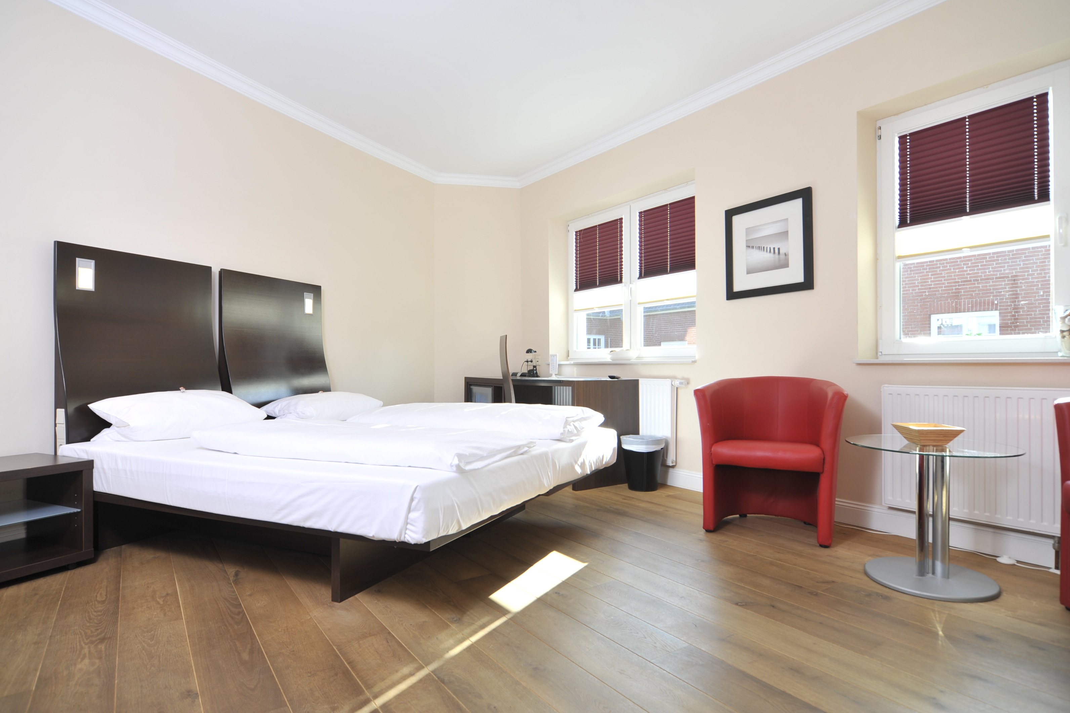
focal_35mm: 20
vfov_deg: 61.9
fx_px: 594
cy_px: 356
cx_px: 535
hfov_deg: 84.0
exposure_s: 1/30
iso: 200
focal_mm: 20
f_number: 8
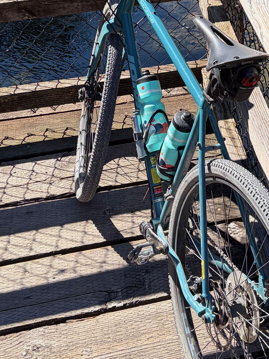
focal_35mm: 71
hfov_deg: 20.1
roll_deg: -1.9
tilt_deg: -23.8
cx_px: 265
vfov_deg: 24.9
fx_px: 736
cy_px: -63
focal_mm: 5.96
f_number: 1.6
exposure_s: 1/1364
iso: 64
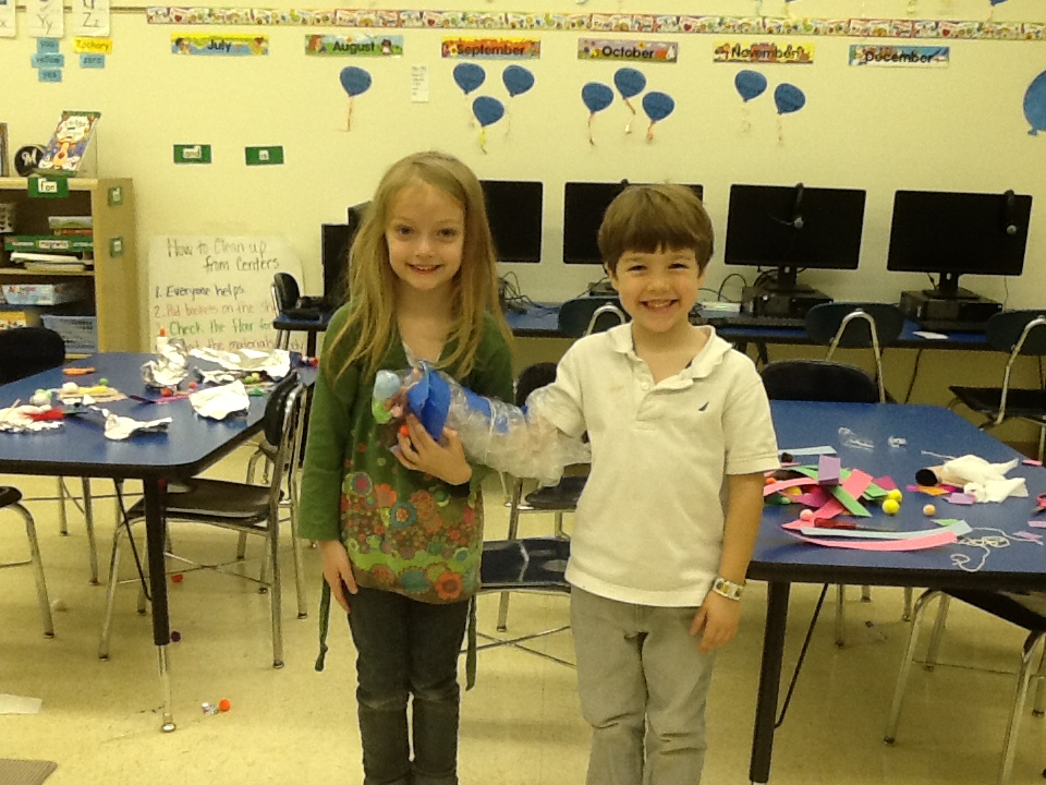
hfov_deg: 42.9
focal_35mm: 44
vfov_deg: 32.9
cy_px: 392
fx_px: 1330
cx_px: 523
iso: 80
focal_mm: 2.03
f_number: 2.4
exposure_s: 1/30
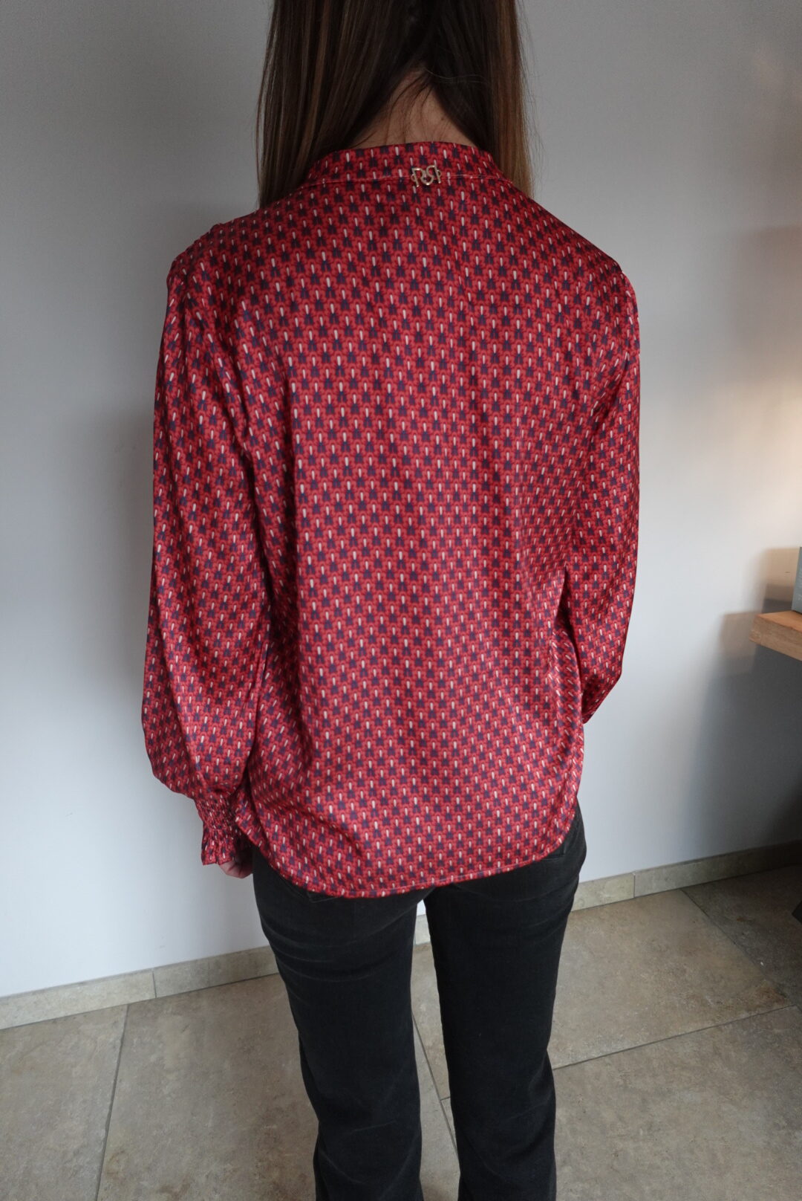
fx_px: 667
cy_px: 600
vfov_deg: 83.9
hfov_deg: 62.0
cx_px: 401
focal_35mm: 20
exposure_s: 1/80
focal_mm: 7.6
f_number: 2
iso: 500
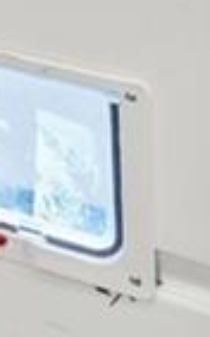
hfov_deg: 5.8
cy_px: -894
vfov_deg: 8.6
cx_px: -835
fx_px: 1485
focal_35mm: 162
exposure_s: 4
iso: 250
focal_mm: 14
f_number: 9
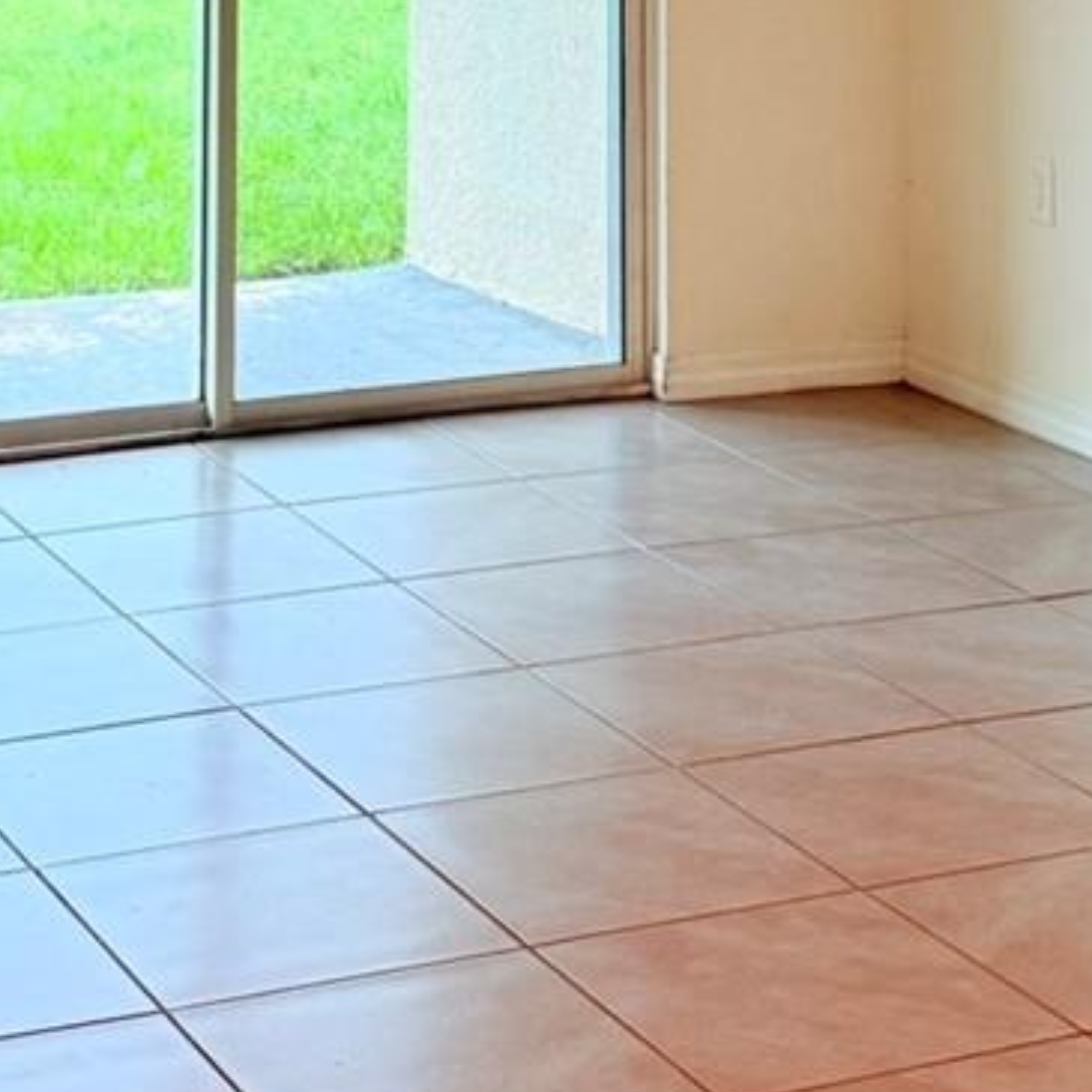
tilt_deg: +2.1
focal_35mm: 93
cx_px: 359
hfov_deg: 18.6
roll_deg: -0.3
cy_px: -562
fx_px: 3319
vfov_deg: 16.9
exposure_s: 1/120
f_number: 1.78
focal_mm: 6.76
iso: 125
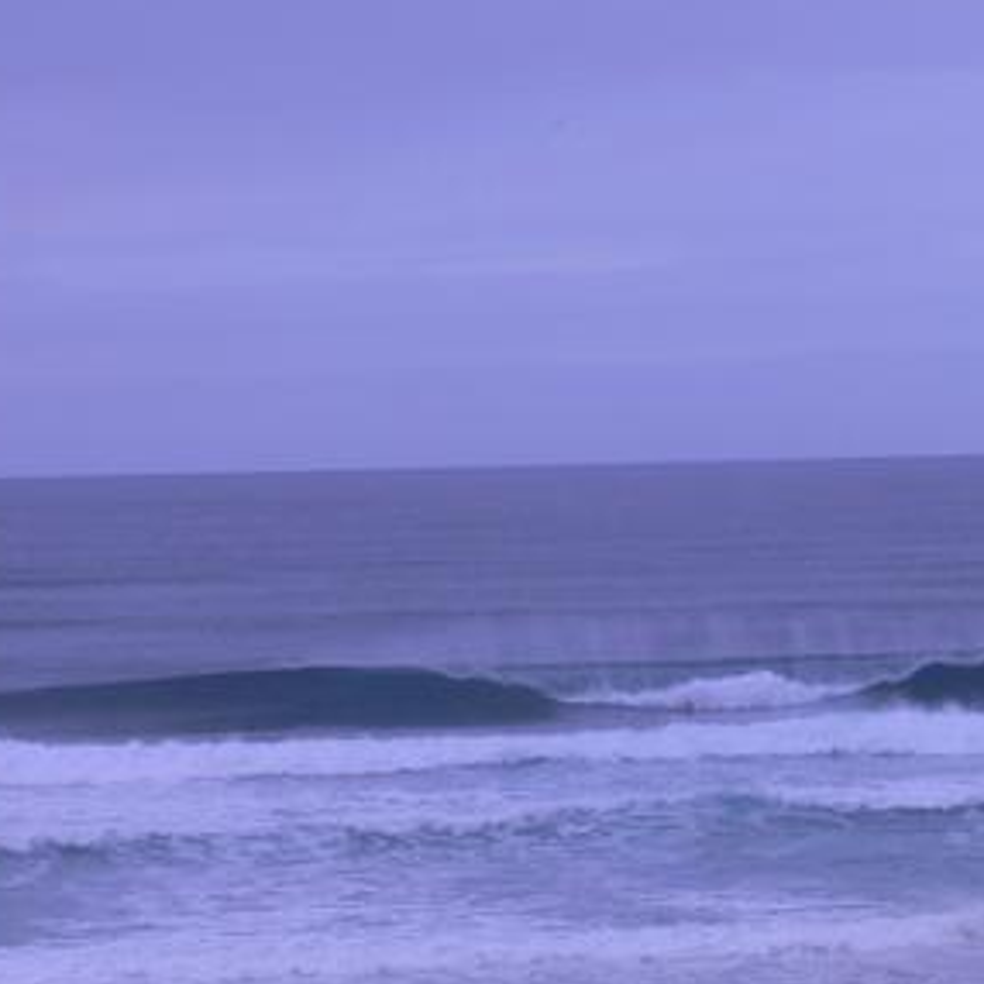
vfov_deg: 9.8
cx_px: 676
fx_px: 5725
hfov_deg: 9.8
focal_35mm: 178
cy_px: 664
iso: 100
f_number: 10
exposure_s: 1/200
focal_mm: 17.4
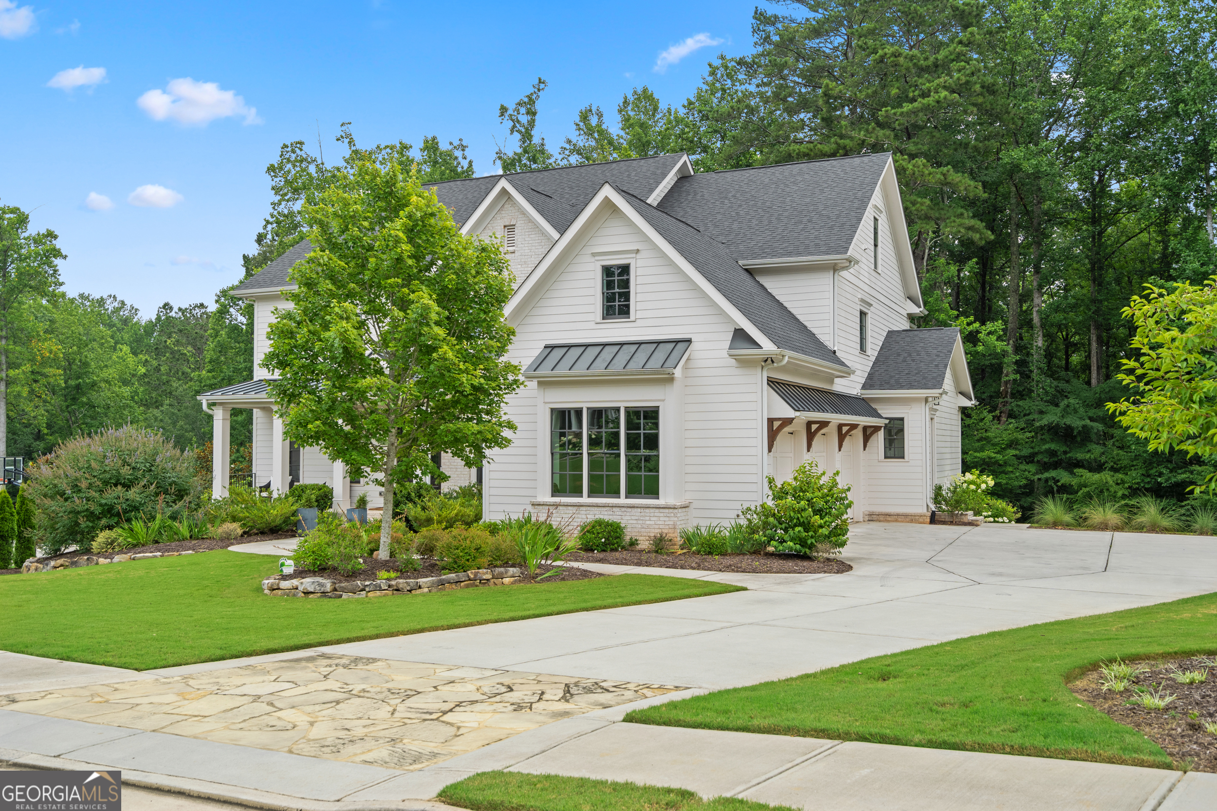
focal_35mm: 31
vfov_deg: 42.3
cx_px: 608
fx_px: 1048
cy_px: 406
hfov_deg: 60.3
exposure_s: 1/400
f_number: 6.3
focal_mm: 31
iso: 1250
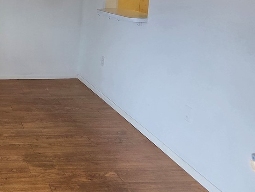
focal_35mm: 37
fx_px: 273
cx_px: -41
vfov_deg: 36.5
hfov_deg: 38.8
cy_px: 22
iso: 80
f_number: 2.2
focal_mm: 2.2
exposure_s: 1/120
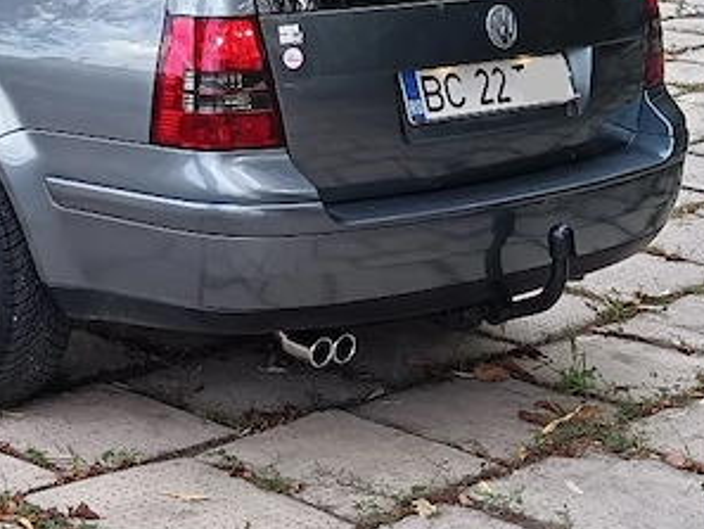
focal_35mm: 103
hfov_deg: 18.8
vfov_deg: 14.2
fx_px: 2096
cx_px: 81
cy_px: 43
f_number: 1.75
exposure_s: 1/100
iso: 388
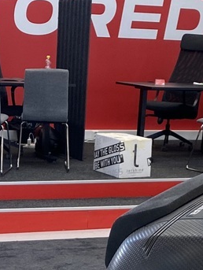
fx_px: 851
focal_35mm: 109
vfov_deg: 16.7
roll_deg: -1.3
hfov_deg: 13.5
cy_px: 382
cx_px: 41
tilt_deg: -22.8
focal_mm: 4.25
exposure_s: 1/100
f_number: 1.8
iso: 100
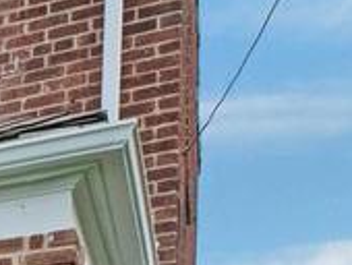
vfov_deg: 11.4
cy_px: 464
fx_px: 1242
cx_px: -718
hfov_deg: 10.7
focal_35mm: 122
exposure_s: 1/1000
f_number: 5.6
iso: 640
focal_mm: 10
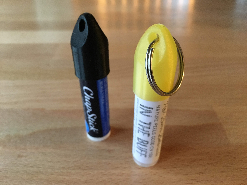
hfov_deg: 61.7
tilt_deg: -39.1
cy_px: 92
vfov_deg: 48.2
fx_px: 207
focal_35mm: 29
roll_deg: +1.0
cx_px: 124
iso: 200
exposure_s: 1/20
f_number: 2.2
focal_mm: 4.15
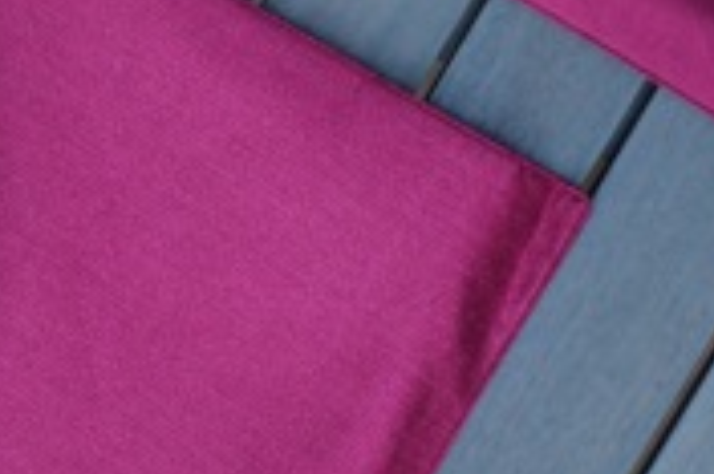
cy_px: -233
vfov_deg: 5.3
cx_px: 215
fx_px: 5073
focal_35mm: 256
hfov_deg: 8.0
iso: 800
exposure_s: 1/640
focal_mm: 50
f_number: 2.2
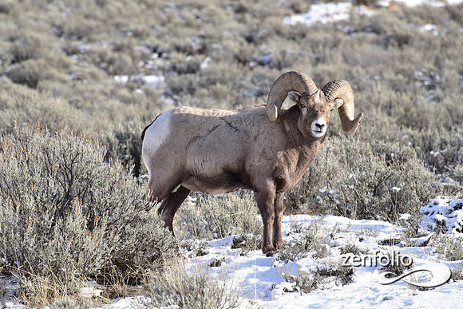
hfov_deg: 6.9
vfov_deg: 4.6
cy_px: 154
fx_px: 3859
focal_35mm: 300
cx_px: 232
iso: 800
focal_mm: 300
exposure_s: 1/640
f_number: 9
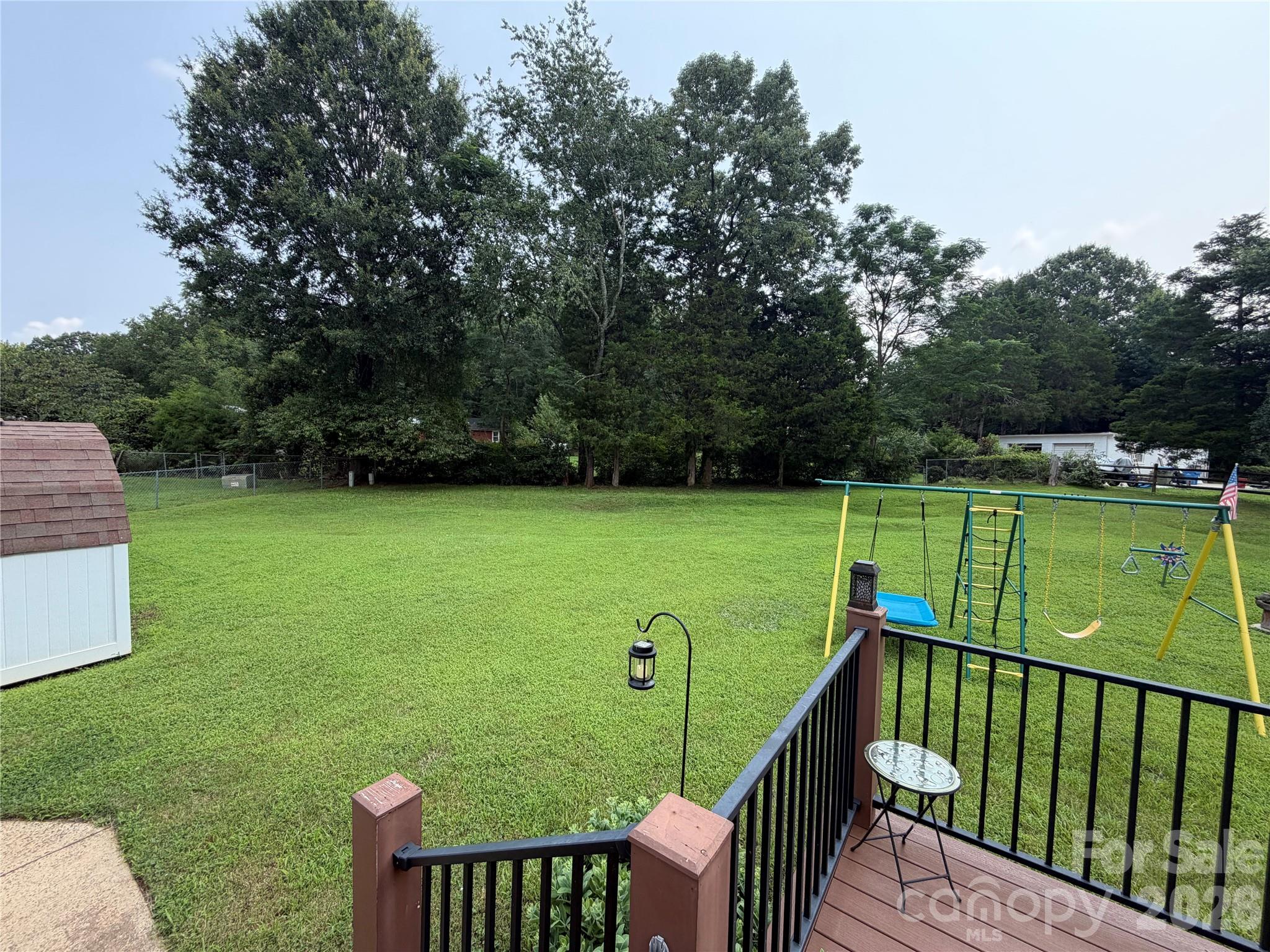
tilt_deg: -3.2
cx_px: 635
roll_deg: -1.1
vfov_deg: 85.7
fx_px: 514
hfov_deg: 102.1
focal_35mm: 14
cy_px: 476
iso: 50
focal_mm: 2.22
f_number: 2.2
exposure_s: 1/502
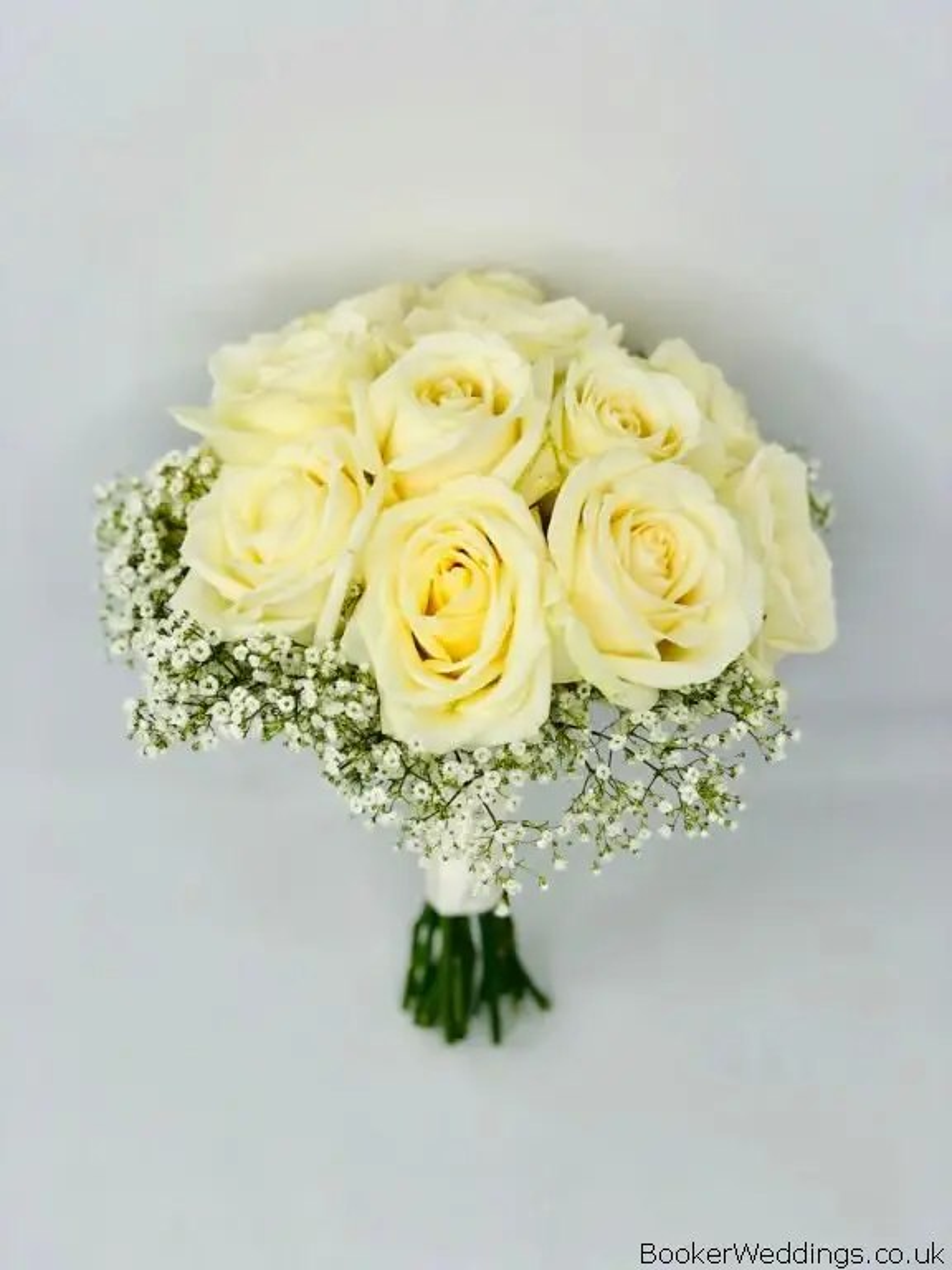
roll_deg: +5.1
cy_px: 635
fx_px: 1907
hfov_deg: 28.0
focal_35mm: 52
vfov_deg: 36.8
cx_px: 476
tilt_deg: -41.7
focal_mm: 6
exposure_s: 1/218
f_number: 2.4
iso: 16
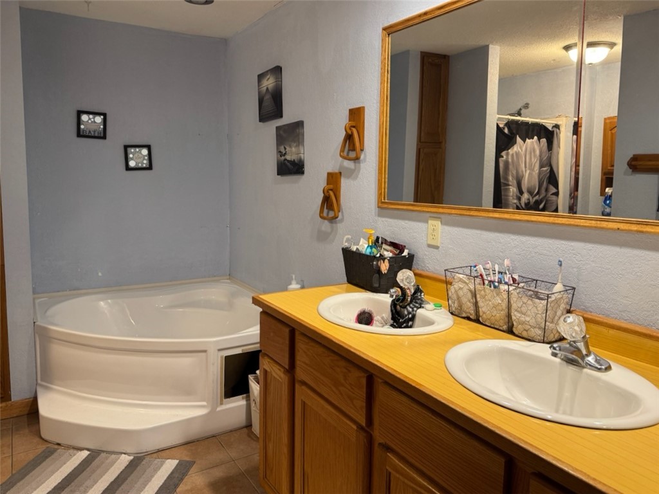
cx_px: 330
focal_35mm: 24
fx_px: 457
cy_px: 247
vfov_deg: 56.8
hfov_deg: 71.6
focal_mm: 6.76
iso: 200
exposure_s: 1/60
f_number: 1.78
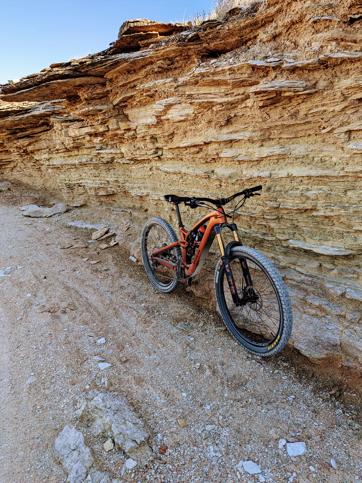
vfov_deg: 71.6
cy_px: 242
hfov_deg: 56.8
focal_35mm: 24
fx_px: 335
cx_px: 181
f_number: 1.85
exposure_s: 1/920
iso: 46
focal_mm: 6.81
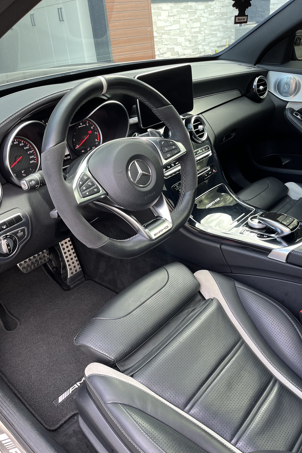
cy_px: 229
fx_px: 352
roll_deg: +5.3
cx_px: 167
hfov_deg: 46.3
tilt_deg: -30.4
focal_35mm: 28
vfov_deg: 65.5
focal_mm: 5.1
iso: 100
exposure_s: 1/121
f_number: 1.6
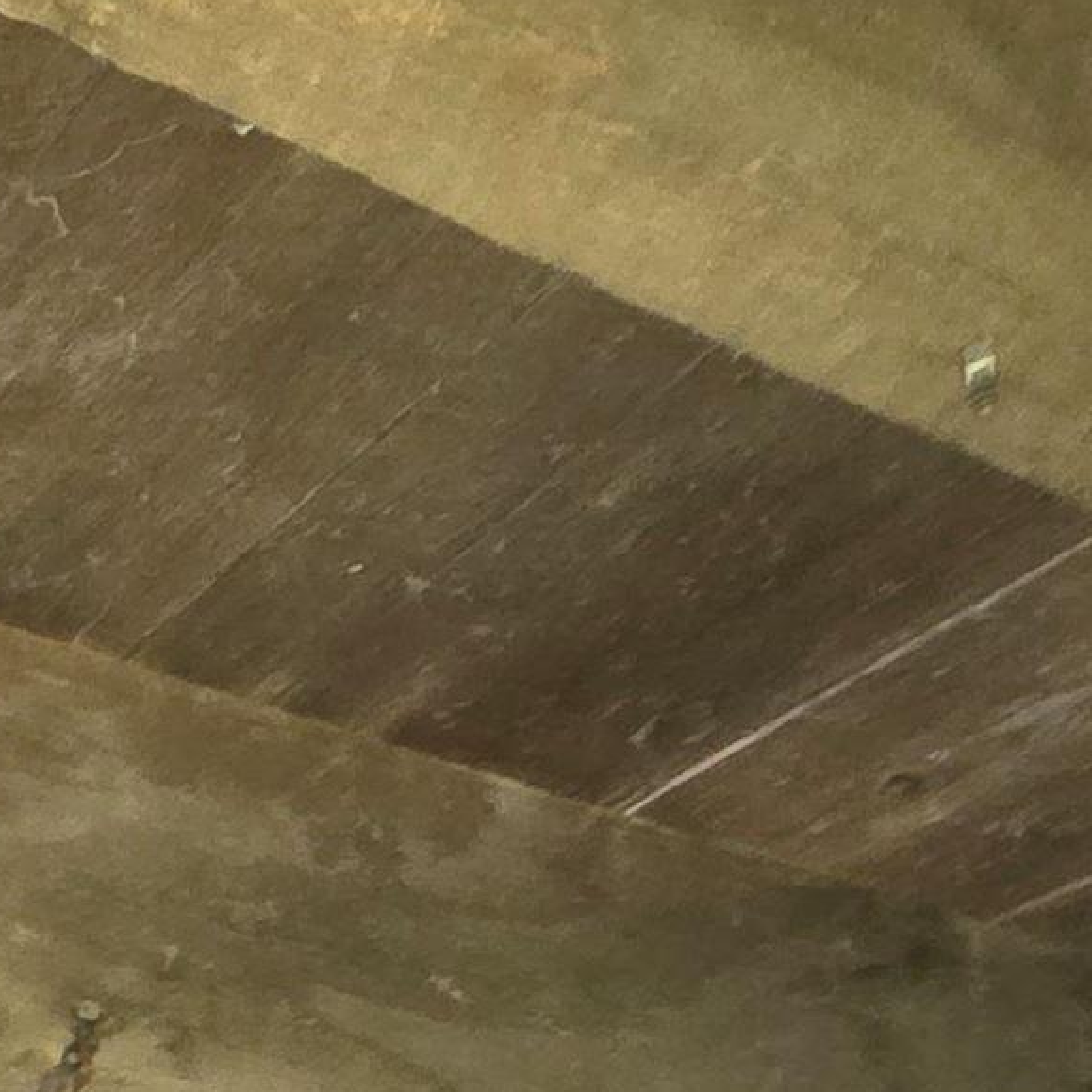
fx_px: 2177
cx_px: -85
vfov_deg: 19.2
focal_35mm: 61
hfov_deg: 26.2
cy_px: 2095
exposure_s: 1/8.01
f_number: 1.9
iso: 2000
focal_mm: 2.2
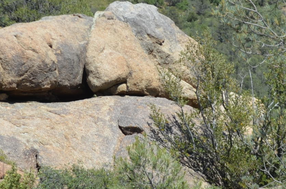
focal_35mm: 161
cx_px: 97
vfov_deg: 8.5
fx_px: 1276
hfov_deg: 12.8
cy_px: 80
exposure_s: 1/250
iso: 100
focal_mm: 30
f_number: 8
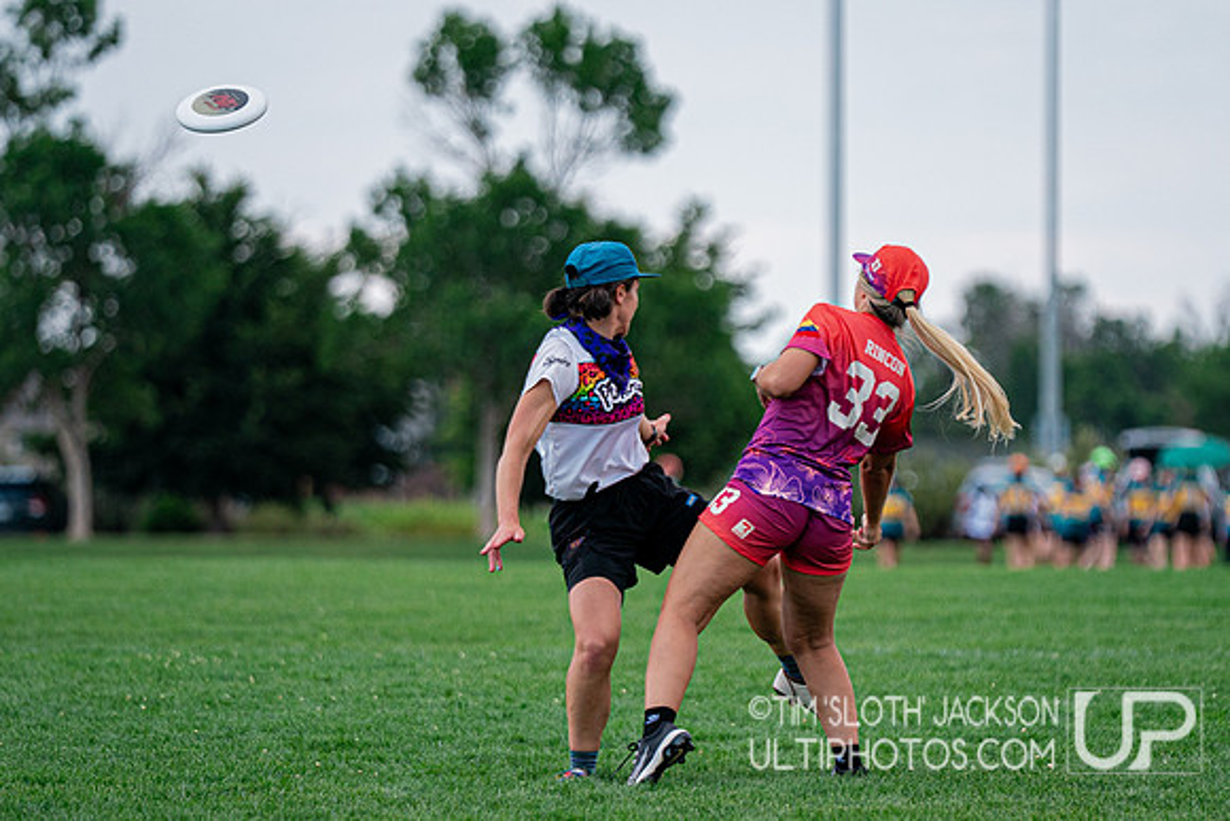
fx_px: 10569
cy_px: 428
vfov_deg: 4.4
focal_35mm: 309
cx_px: 714
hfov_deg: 6.7
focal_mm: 200
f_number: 2.8
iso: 400
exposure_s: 1/4000
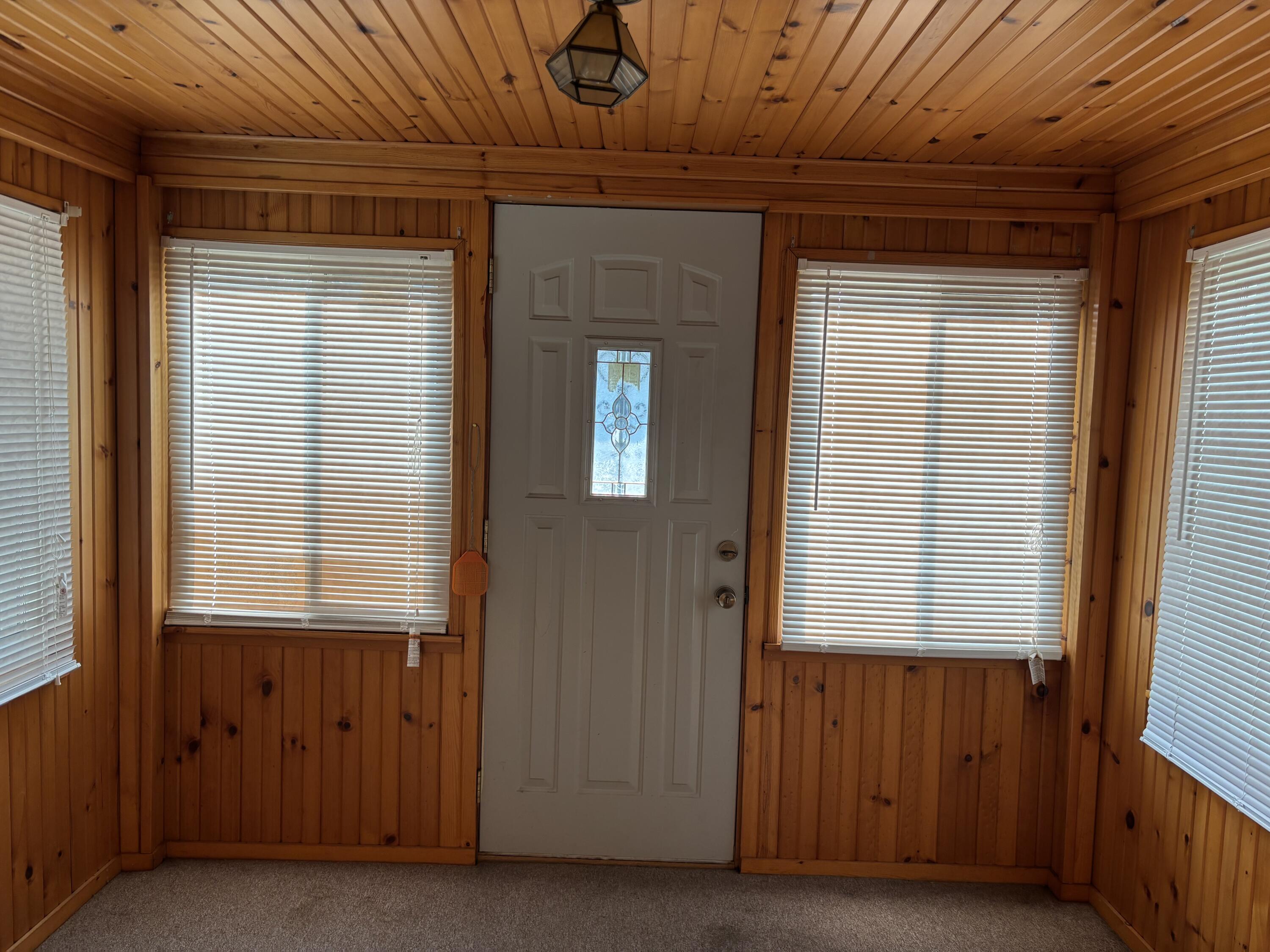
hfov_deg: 67.3
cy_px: 476
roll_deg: -1.9
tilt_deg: -4.4
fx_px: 954
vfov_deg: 53.1
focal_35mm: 26
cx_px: 635
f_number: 1.6
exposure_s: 1/121
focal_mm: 5.96
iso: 50
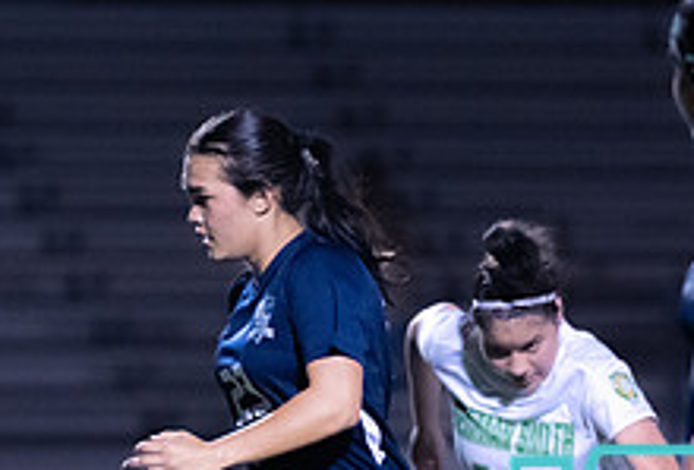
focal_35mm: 822
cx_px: 201
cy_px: 542
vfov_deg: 1.7
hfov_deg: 2.5
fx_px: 15923
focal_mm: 200
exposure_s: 1/1000
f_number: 2.8
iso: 4000
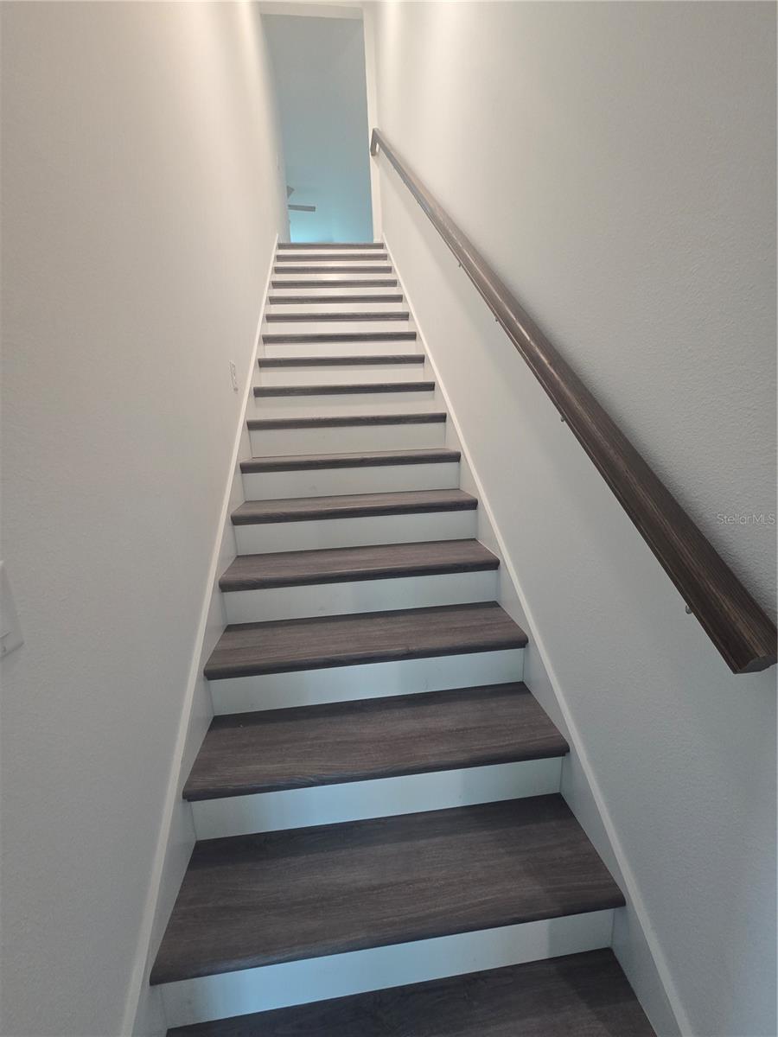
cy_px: 518
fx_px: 390
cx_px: 389
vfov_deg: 106.2
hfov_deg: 89.9
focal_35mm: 13
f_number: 2.2
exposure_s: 1/60
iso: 250
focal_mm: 2.2
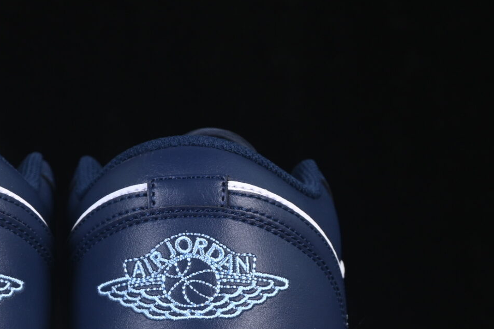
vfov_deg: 6.8
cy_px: 186
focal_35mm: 201
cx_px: 51
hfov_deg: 10.2
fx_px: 2758
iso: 160
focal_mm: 50
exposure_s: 1/60
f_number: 7.1
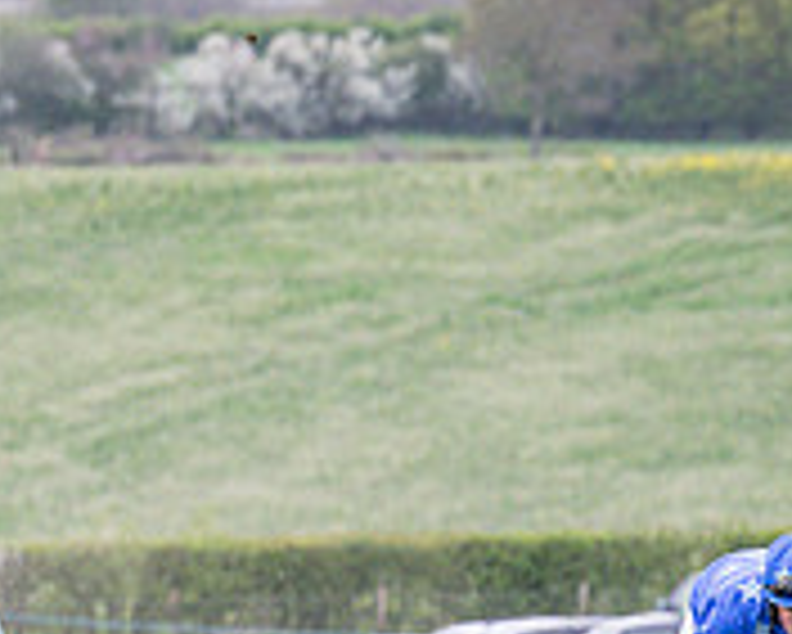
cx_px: 274
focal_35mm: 1115
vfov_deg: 1.4
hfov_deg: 1.7
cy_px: 1104
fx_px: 26150
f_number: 4
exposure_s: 1/1600
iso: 500
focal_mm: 155
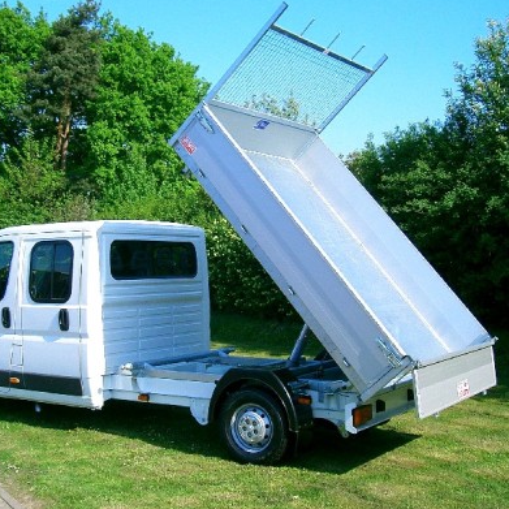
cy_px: 251
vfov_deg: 36.1
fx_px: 782
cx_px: 213
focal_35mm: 47
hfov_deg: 36.0
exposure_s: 1/500
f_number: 4.8
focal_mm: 8
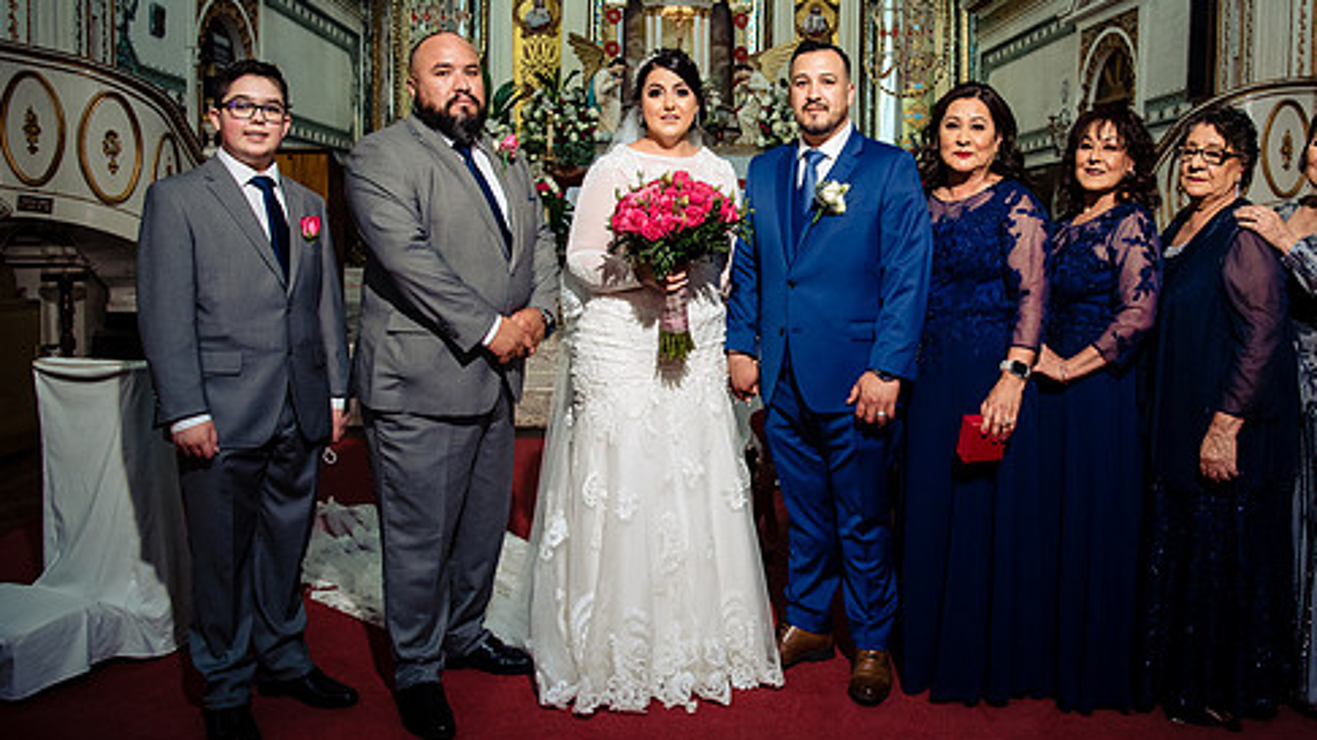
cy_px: 302
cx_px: 783
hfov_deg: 63.8
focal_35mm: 30
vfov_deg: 38.8
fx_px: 1047
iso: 2000
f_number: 5.6
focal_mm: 24
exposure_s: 1/125
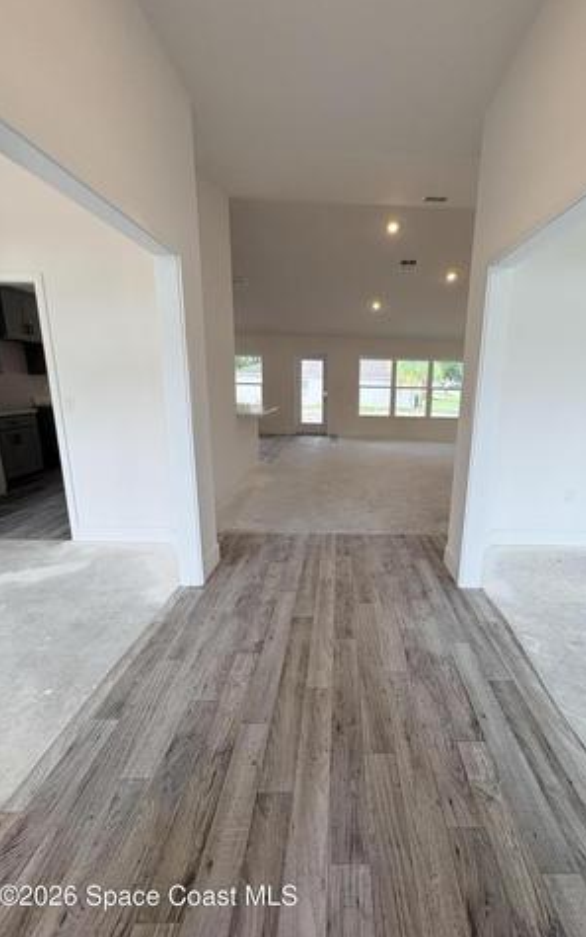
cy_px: 466
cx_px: 351
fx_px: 383
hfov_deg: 74.0
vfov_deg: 101.5
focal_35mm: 15
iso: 80
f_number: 2.2
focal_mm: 2.22
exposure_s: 1/120
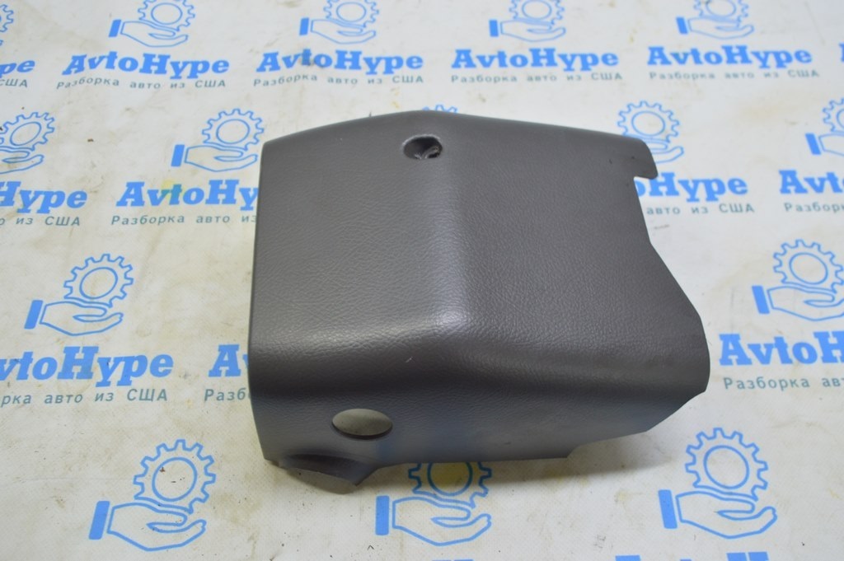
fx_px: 738
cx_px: 422
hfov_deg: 59.5
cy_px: 280
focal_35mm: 32
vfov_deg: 41.6
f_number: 5.6
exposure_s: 1/20
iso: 400
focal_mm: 21
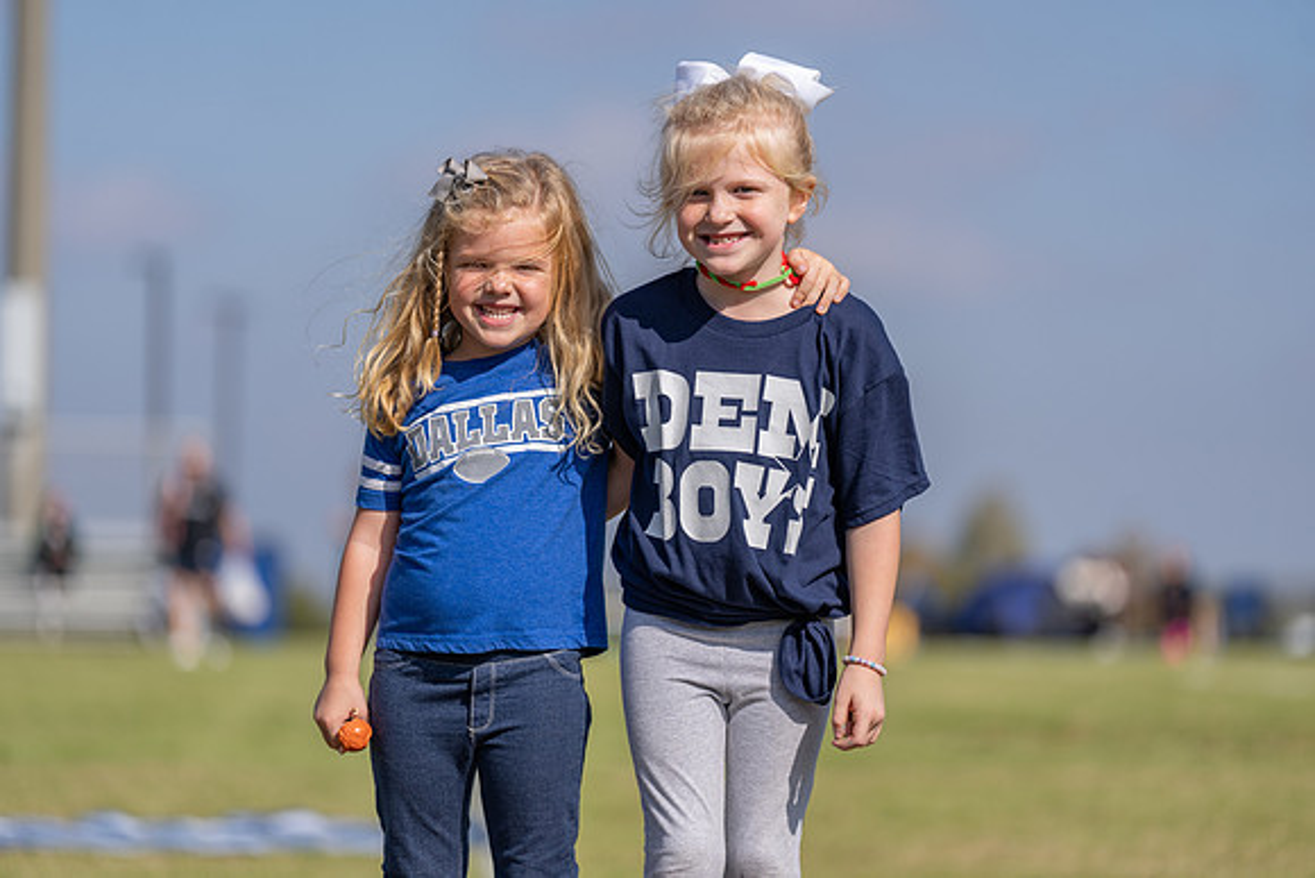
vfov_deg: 8.6
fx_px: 5809
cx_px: 658
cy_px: 439
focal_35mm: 159
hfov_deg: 12.9
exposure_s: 1/2500
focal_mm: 159
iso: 100
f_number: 2.8
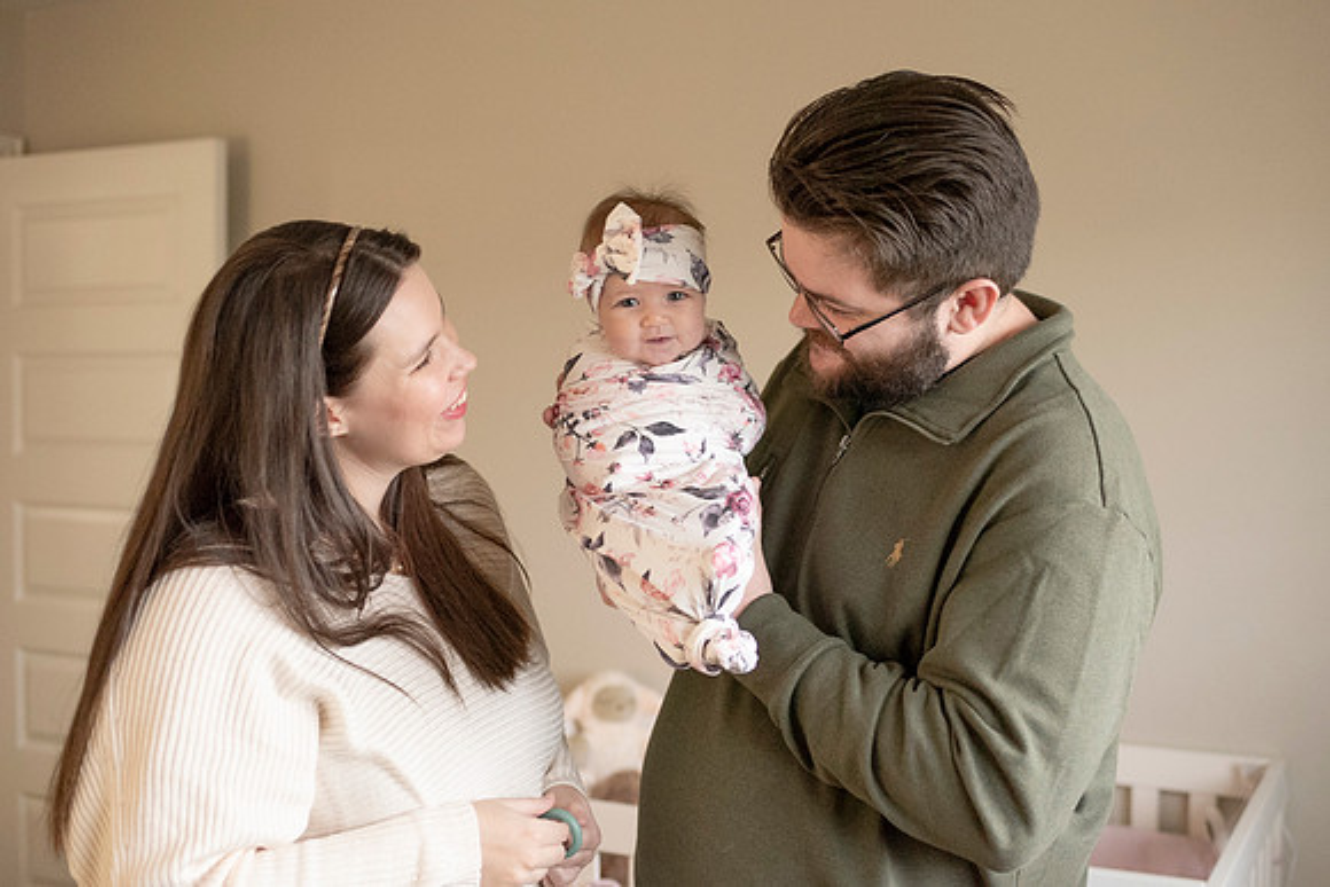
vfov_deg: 32.6
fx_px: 1519
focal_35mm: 41
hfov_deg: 47.2
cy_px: 430
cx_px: 751
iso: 2000
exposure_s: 1/200
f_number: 2.2
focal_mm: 35
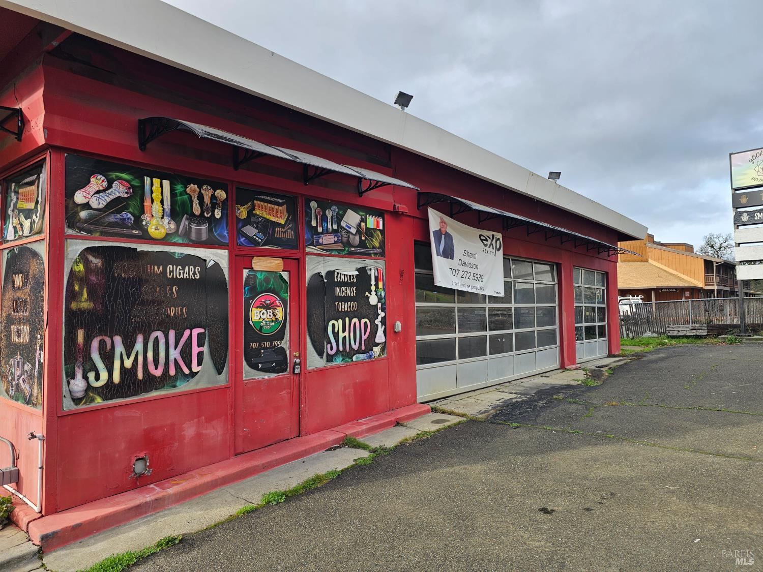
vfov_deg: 58.9
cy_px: 286
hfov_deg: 73.9
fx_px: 507
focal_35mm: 23
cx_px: 382
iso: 10
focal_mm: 6.3
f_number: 1.7
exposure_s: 1/191
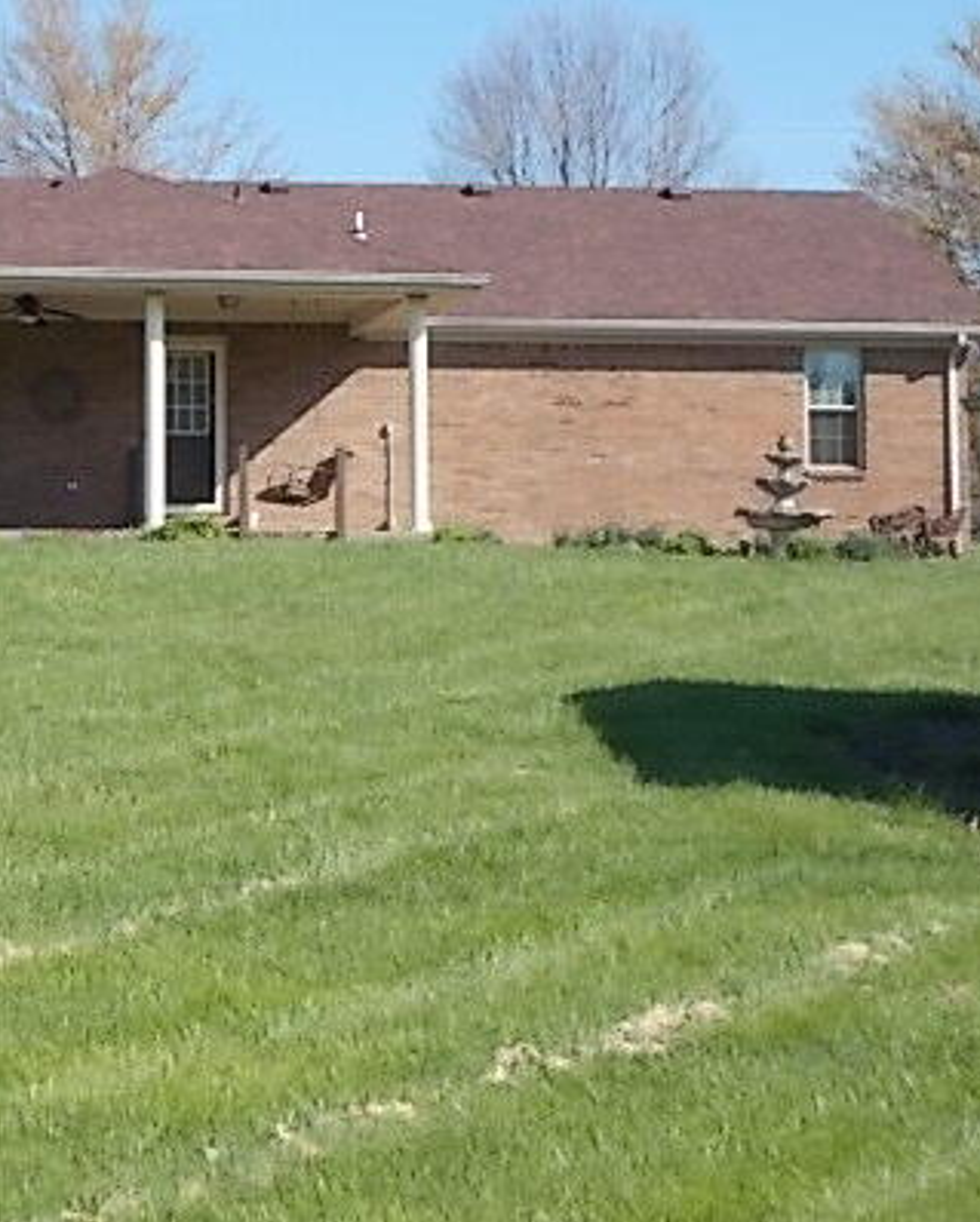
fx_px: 3295
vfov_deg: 21.0
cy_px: 586
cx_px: 141
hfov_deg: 16.7
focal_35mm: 91
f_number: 4.9
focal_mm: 10.3
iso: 80
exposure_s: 1/250
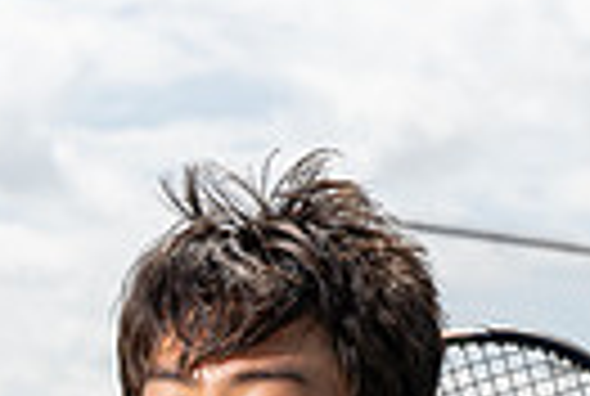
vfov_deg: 7.3
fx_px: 2924
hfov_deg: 11.5
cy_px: 954
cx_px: 149
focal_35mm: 178
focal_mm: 52
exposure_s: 1/1250
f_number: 6.3
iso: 250
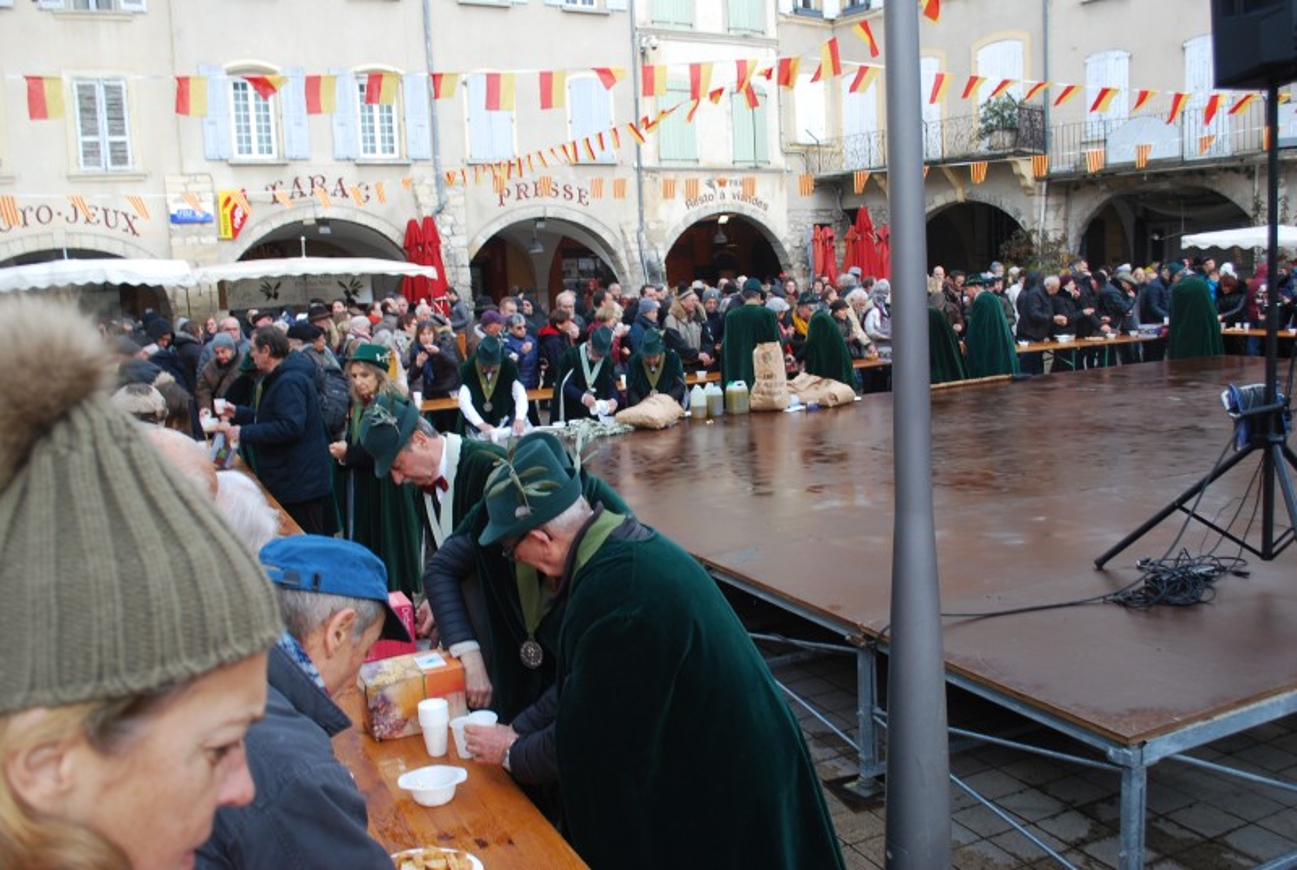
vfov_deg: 43.8
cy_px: 435
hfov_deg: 61.8
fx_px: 1083
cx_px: 648
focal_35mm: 30
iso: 200
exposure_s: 1/125
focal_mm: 20
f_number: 5.6
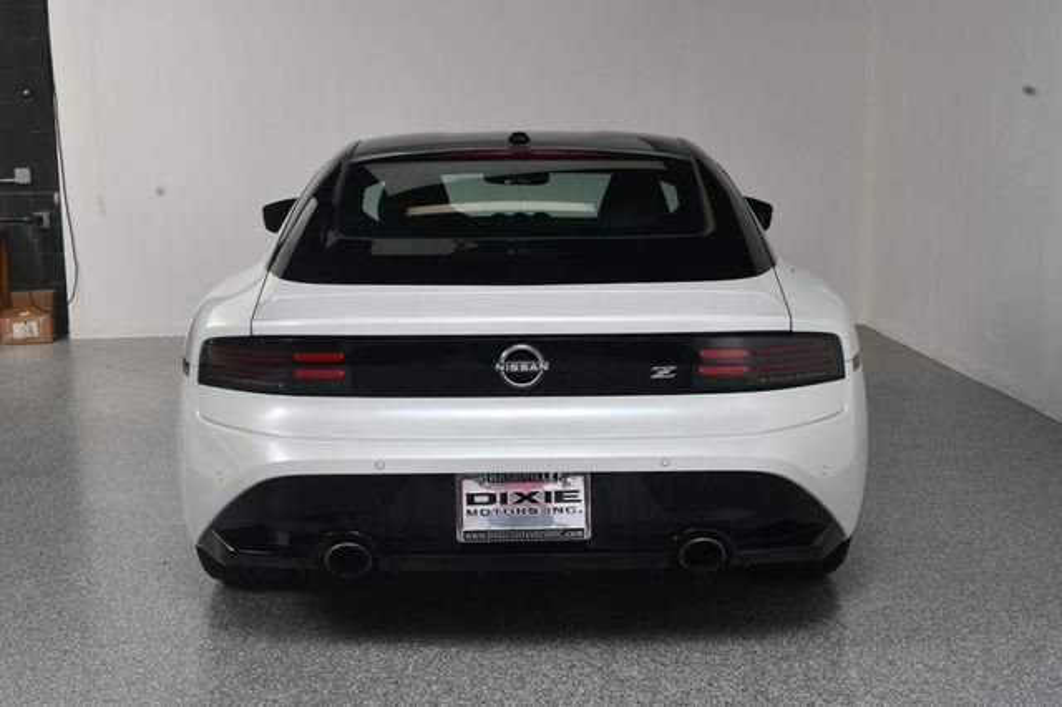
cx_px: 531
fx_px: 1327
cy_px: 354
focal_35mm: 45
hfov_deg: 43.6
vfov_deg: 29.8
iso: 100
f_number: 14
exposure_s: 1/160
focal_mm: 30
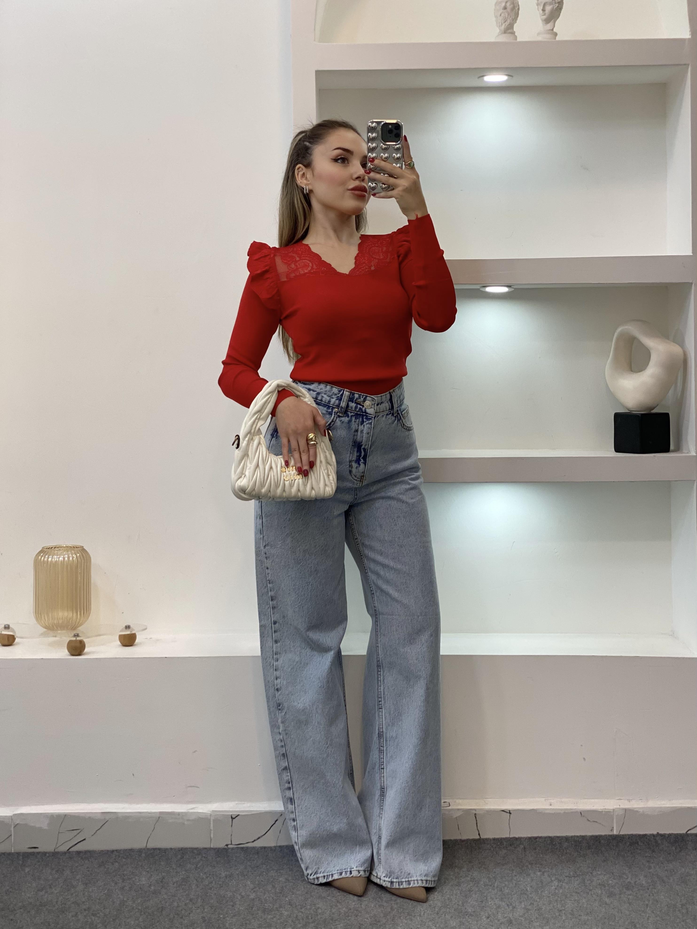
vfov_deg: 36.8
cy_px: 464
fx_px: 1396
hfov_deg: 28.0
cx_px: 348
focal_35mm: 52
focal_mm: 6
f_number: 2
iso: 64
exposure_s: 1/100
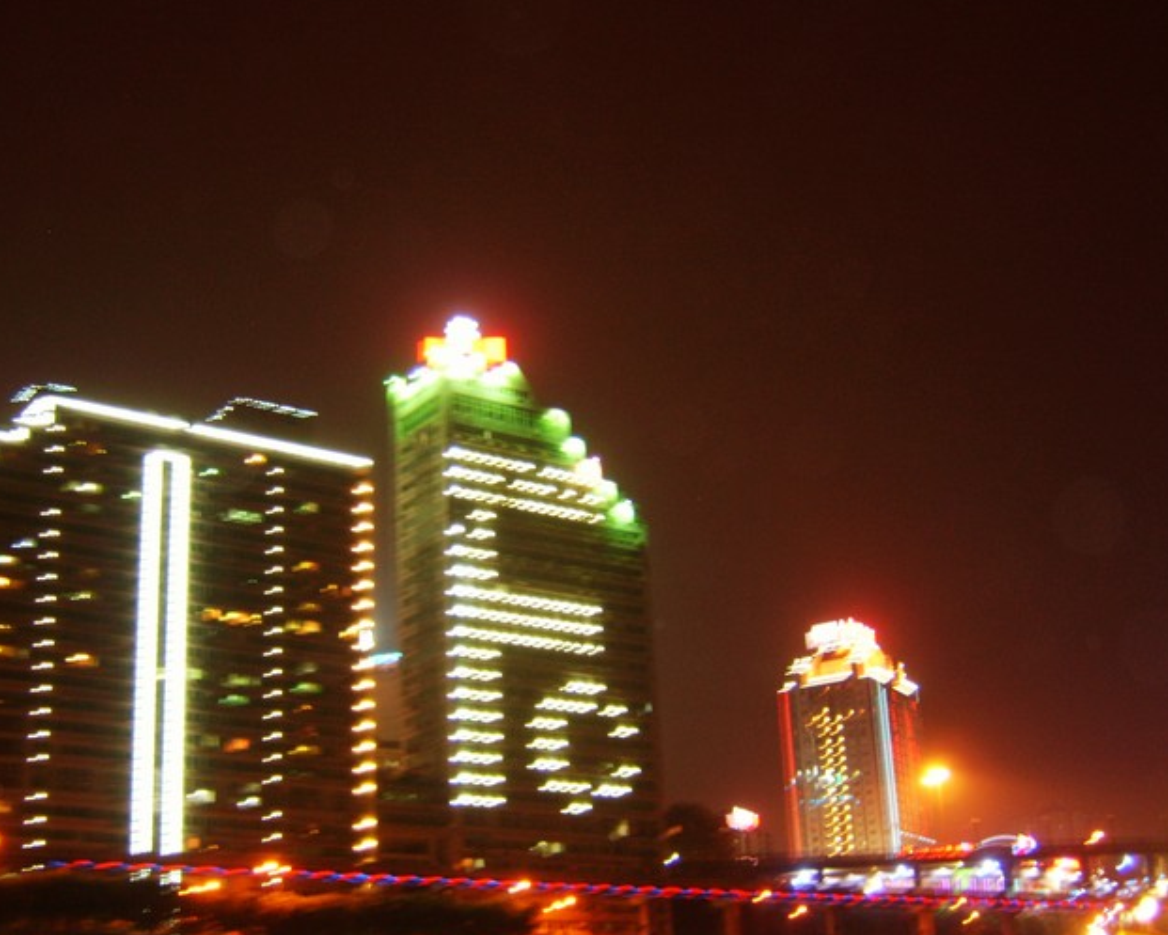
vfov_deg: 38.1
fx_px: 1348
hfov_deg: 46.7
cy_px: 551
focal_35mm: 39
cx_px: 502
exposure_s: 1
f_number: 2.7
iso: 100
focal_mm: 8.13
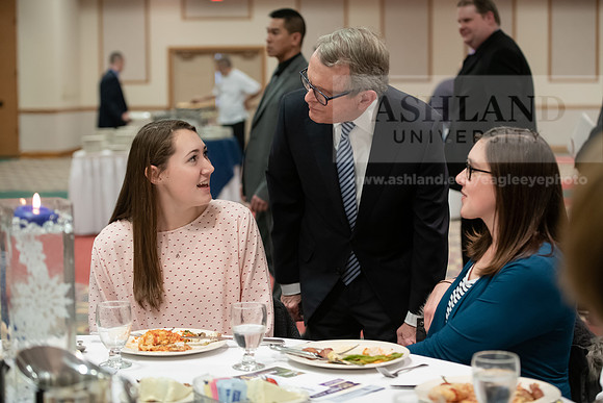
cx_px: 302
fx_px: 1173
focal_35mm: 70
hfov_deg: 28.8
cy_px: 202
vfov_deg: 19.5
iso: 3200
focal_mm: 70
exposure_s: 1/200
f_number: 3.5
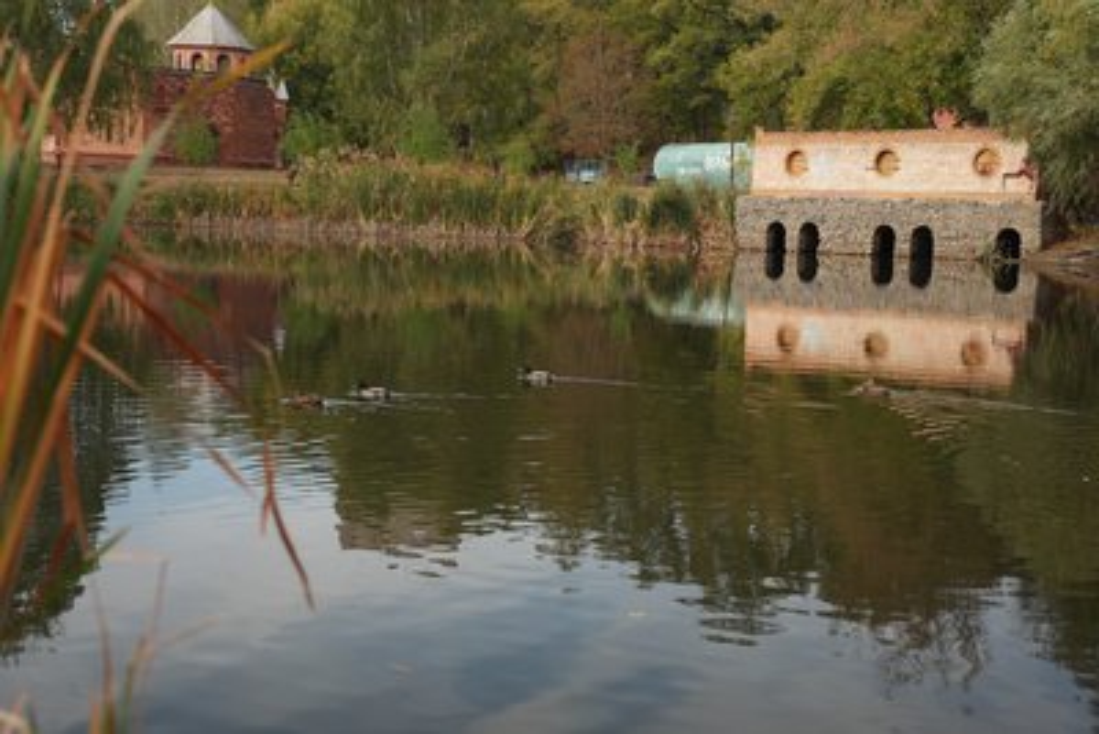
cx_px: 550
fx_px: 1771
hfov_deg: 34.5
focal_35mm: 58
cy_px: 367
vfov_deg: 23.4
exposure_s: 1/500
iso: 800
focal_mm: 58
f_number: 5
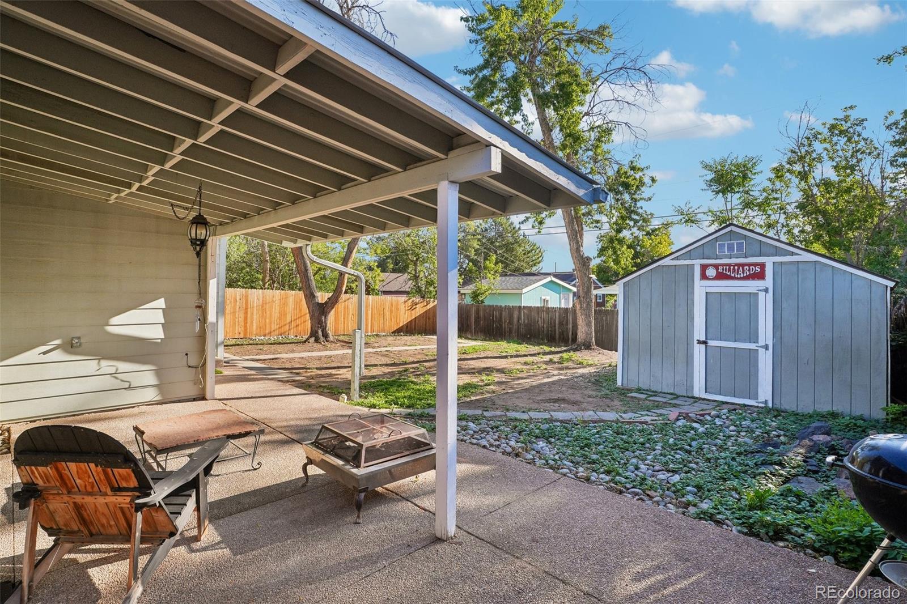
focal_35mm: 16
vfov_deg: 72.0
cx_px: 454
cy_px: 302
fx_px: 416
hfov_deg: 95.0
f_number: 8
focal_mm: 11
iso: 100
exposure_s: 1/125
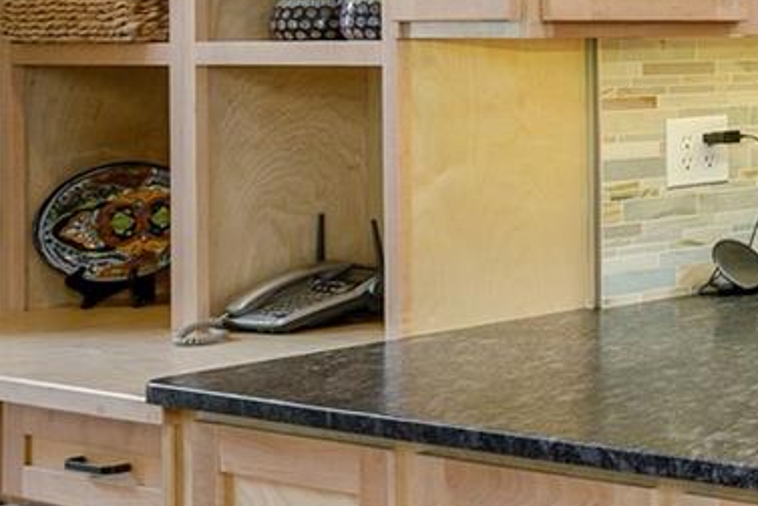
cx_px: 1608
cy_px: 30
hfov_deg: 17.2
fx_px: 1601
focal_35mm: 76
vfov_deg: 17.6
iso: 320
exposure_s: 1/20
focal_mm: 14
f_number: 7.1
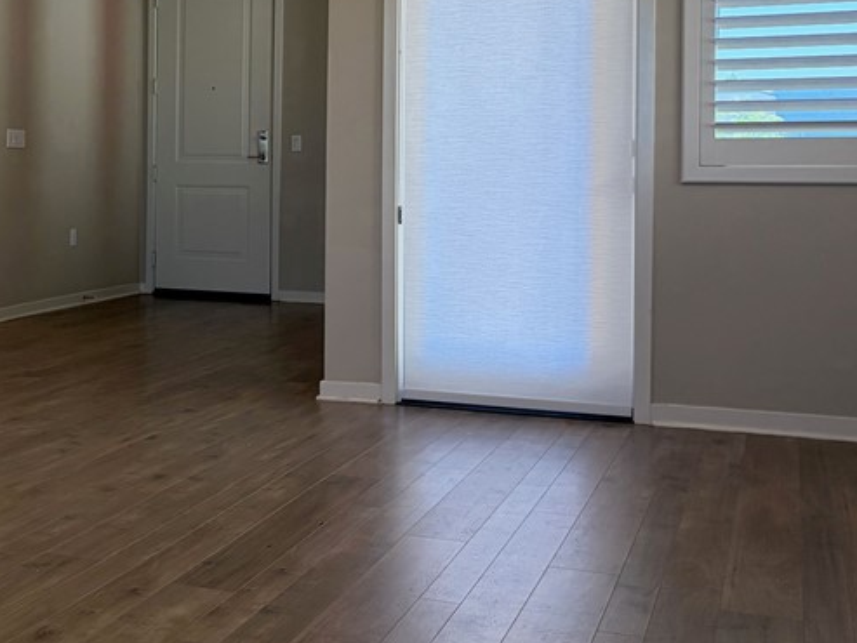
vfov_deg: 26.7
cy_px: 170
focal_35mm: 54
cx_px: 134
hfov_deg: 34.1
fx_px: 1337
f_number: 1.6
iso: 125
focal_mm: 5.96
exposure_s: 1/179
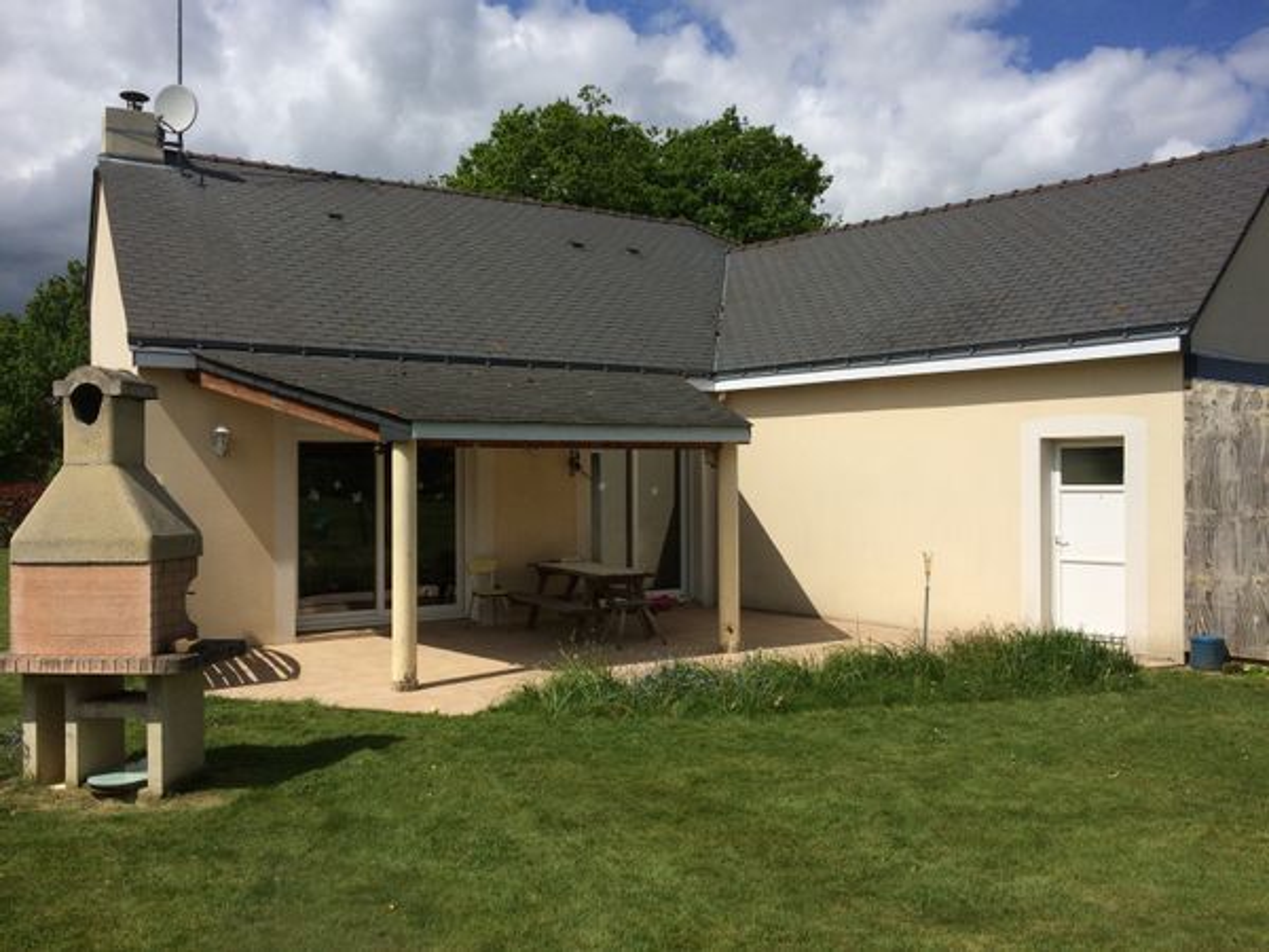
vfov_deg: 48.2
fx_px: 1063
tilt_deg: -0.5
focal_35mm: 29
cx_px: 634
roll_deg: +2.3
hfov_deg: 61.7
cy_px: 476
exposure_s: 1/5882
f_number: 2.2
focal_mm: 4.15
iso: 32
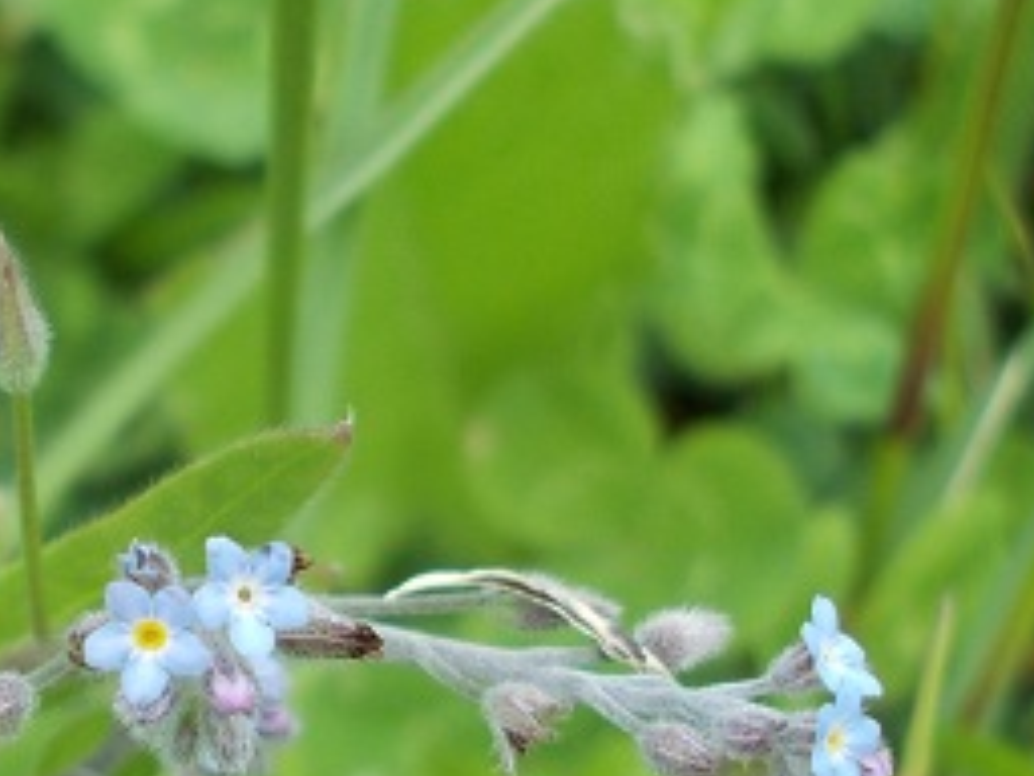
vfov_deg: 15.9
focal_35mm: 92
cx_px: 133
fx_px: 2748
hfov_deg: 20.9
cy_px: 661
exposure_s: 1/160
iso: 80
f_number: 3.3
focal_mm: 6.1
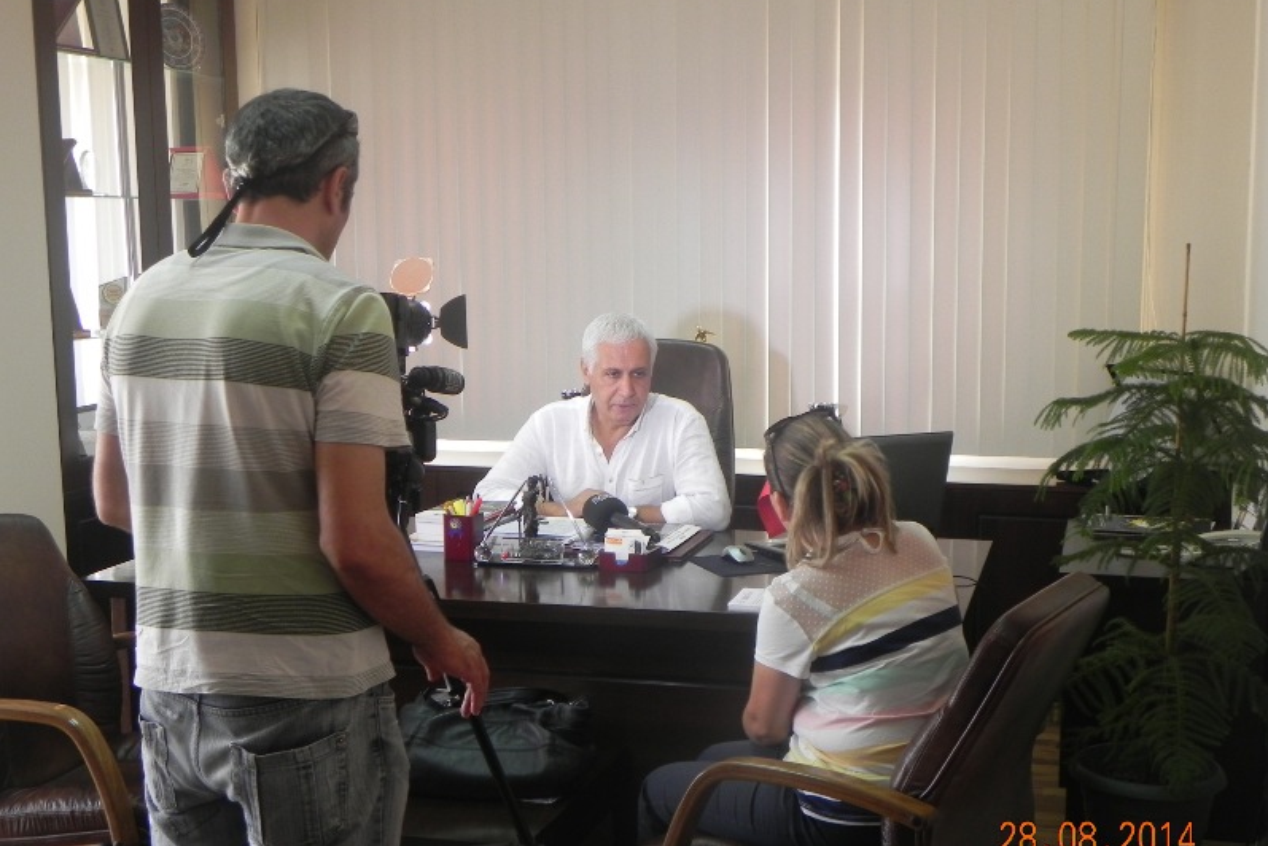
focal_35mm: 48
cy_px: 460
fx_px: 1691
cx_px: 635
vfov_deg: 28.1
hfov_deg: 41.1
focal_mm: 8.2
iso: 163
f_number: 3.2
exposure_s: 1/30
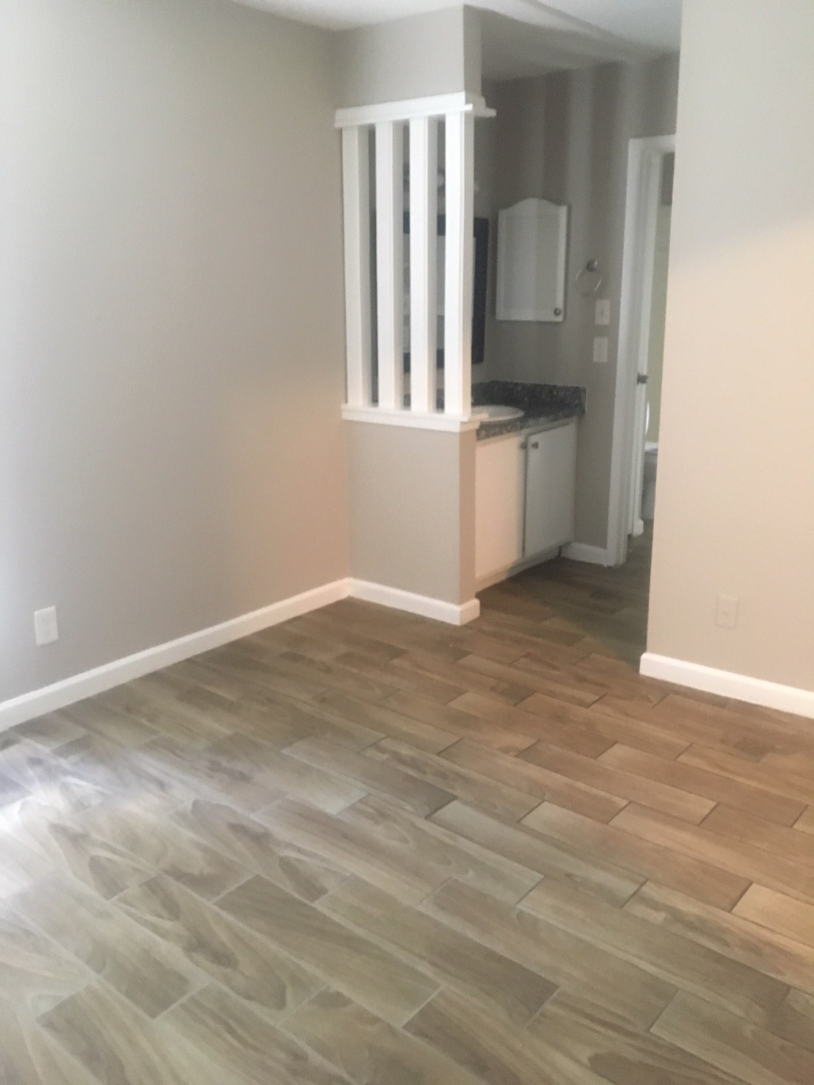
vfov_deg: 61.7
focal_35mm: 29
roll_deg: +2.0
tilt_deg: -13.3
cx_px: 407
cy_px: 542
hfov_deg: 48.2
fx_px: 909
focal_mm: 4.15
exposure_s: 1/15
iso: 400
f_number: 2.2
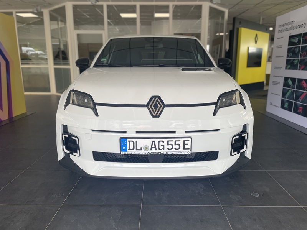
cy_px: 115
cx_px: 154
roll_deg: +0.1
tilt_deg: -13.0
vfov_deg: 53.1
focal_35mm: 26
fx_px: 231
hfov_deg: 67.3
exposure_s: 1/729
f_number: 1.6
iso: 50
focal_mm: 4.2
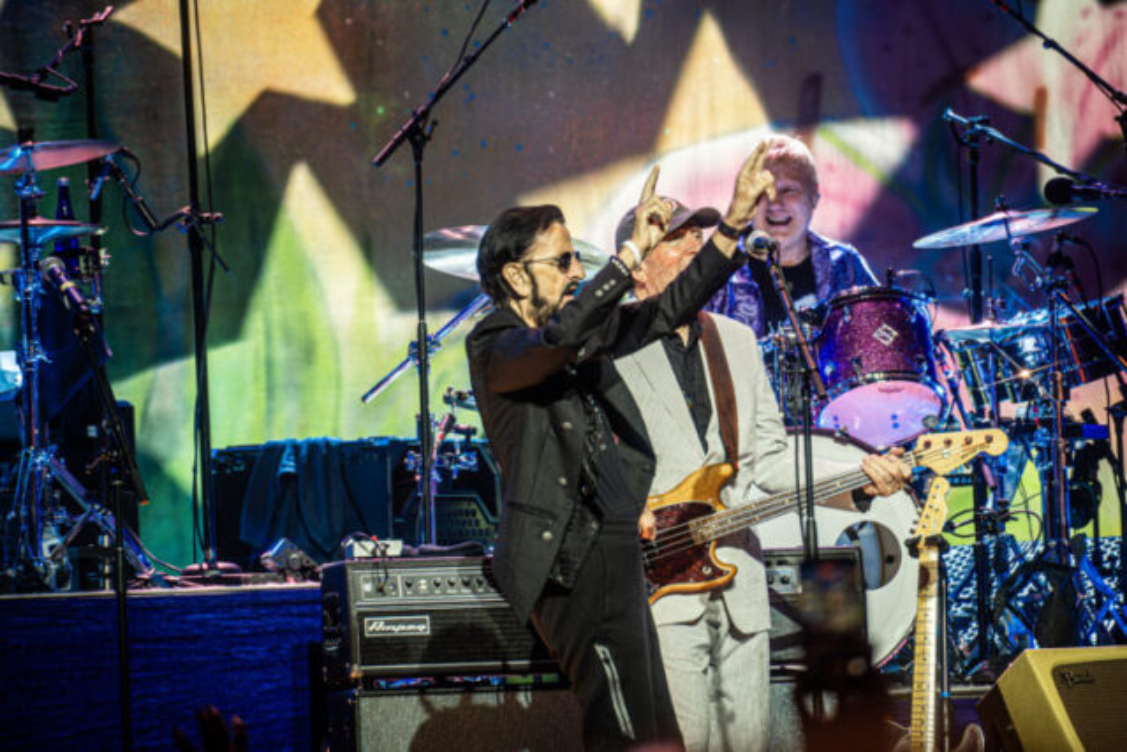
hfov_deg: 5.9
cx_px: 564
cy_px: 376
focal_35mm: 350
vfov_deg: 3.9
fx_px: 10959
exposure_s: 1/40
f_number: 8
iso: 2000
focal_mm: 350
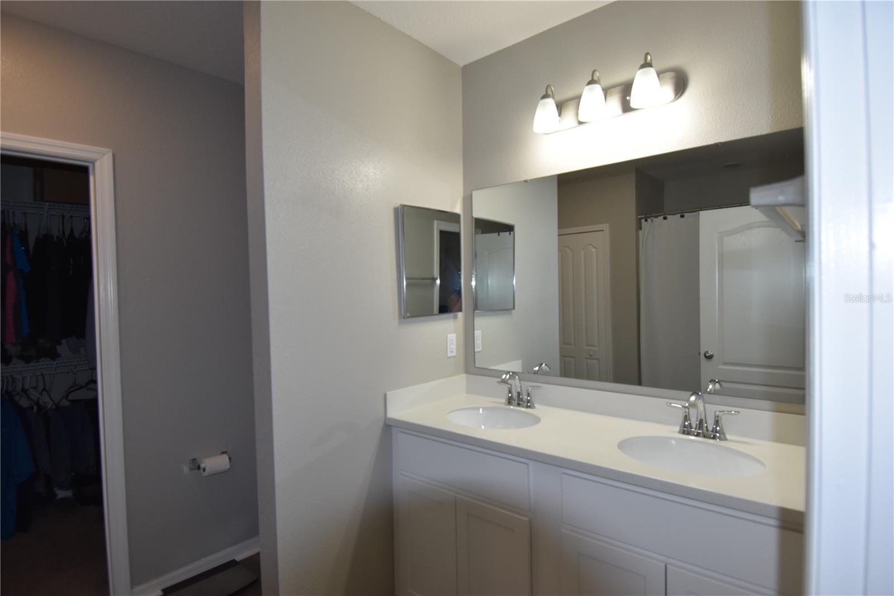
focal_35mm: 18
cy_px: 298
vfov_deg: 67.4
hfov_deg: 90.0
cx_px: 447
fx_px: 447
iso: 450
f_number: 5.6
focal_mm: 12
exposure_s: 1/125
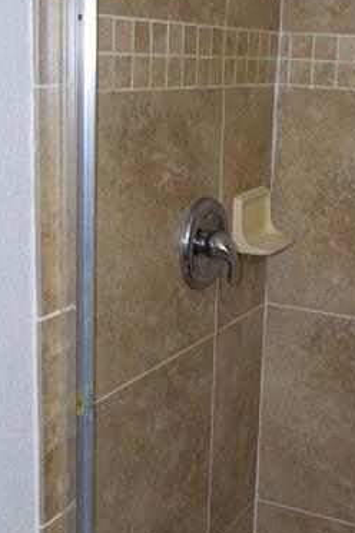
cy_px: 255
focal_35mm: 62
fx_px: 917
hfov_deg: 21.7
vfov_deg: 32.4
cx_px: 260
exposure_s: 1/100
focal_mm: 20
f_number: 5
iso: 800
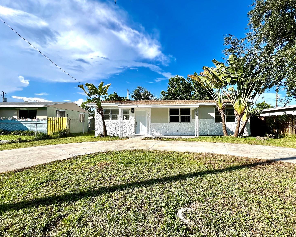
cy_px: 119
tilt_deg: +2.1
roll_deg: +1.4
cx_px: 155
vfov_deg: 88.0
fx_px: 123
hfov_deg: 100.6
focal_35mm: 14
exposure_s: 1/1727
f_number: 1.8
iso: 32
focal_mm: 1.57
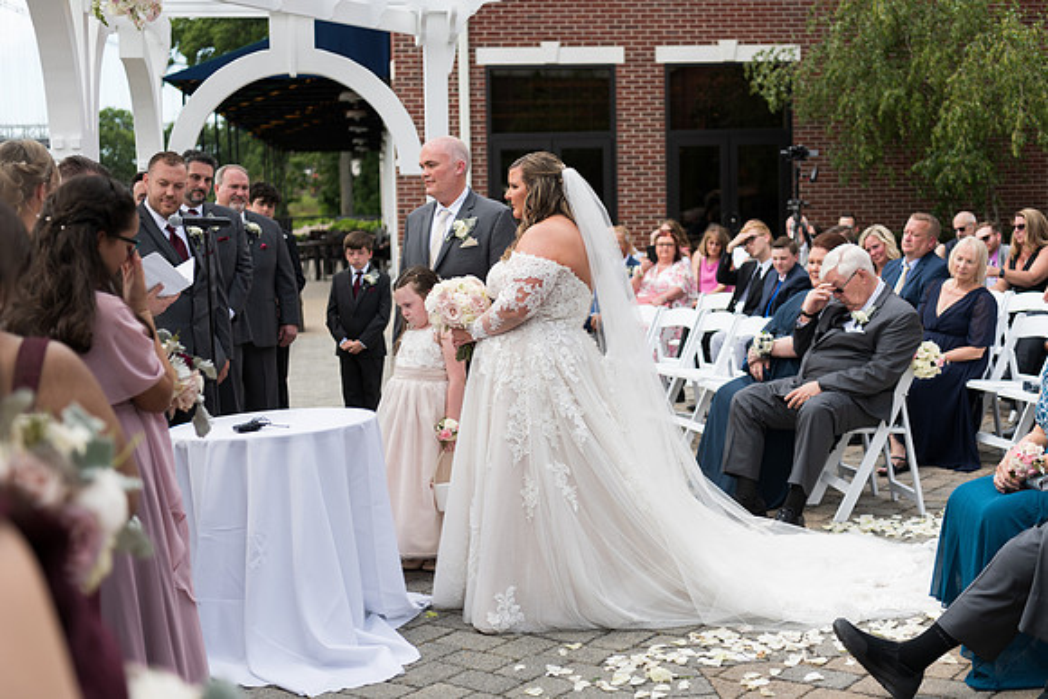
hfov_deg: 38.2
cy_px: 350
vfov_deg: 26.0
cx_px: 524
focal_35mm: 52
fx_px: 1514
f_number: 2.8
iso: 64
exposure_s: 1/1250
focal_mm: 52
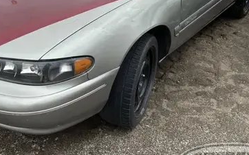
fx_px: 305
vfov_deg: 27.8
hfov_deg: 43.6
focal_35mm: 45
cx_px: 78
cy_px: 25
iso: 80
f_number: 1.78
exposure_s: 1/2525
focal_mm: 6.86
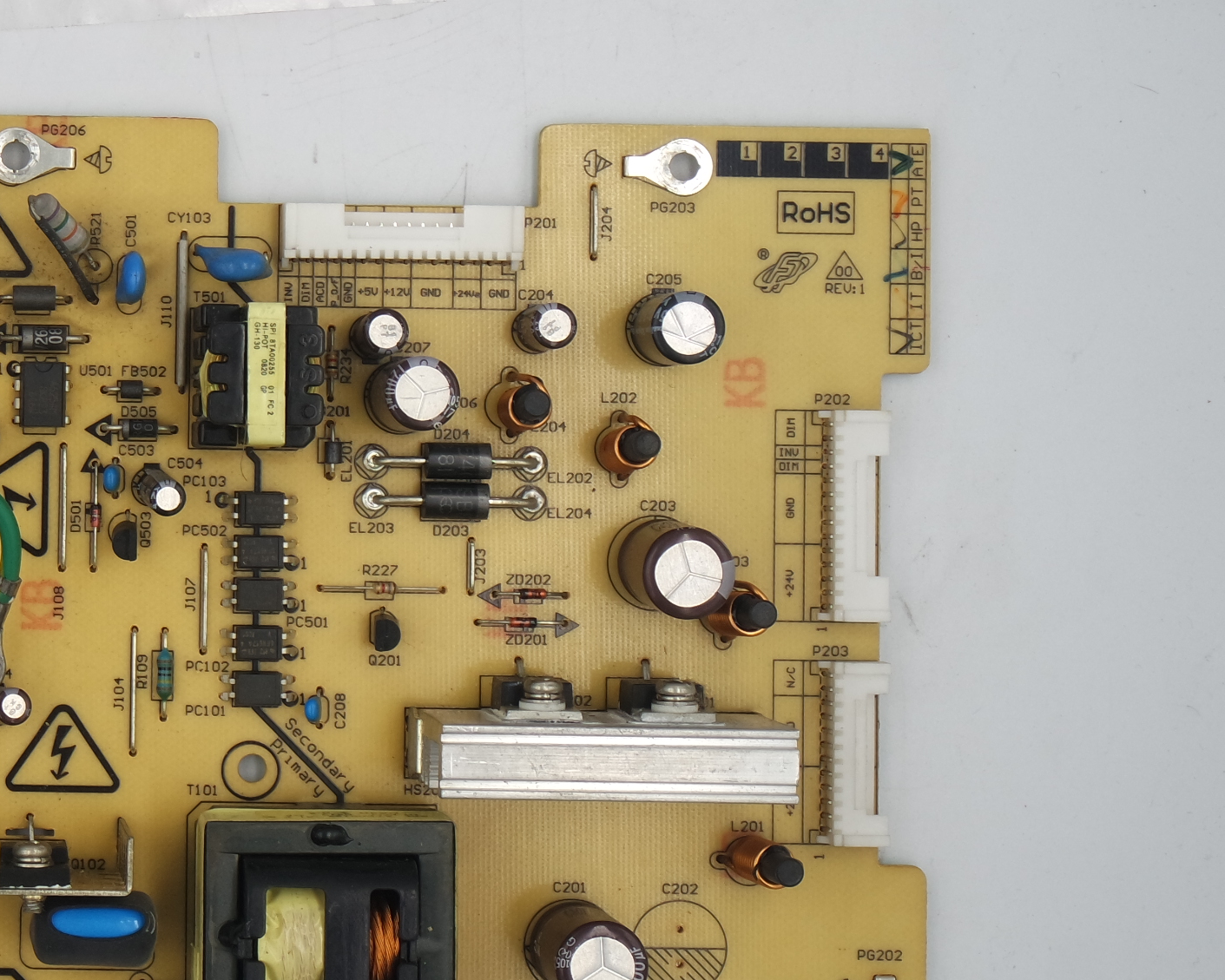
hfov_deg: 19.5
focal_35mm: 95
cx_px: -39
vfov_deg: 16.2
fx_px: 3444
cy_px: 352
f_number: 5
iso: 160
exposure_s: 1/125
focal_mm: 18
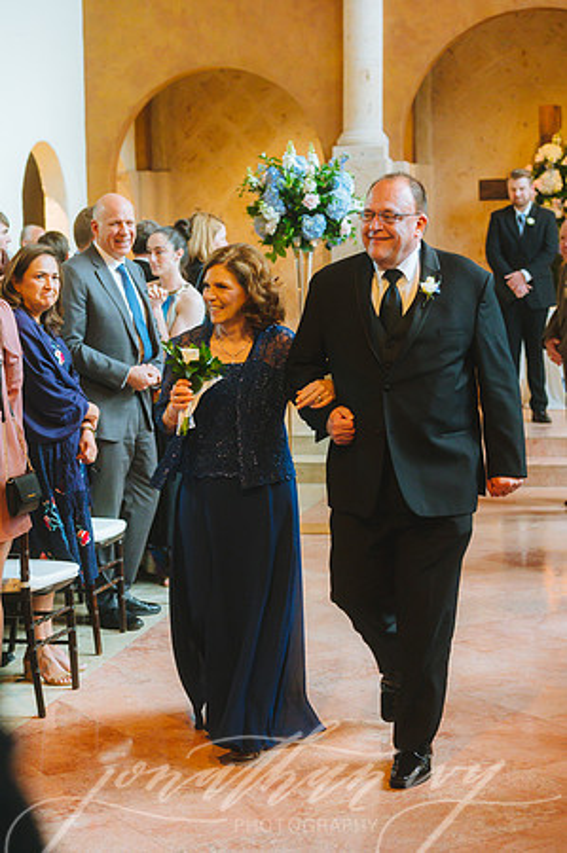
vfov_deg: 28.9
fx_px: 1657
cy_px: 426
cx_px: 284
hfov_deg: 19.4
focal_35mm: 70
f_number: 2.8
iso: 4000
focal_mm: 70
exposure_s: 1/160
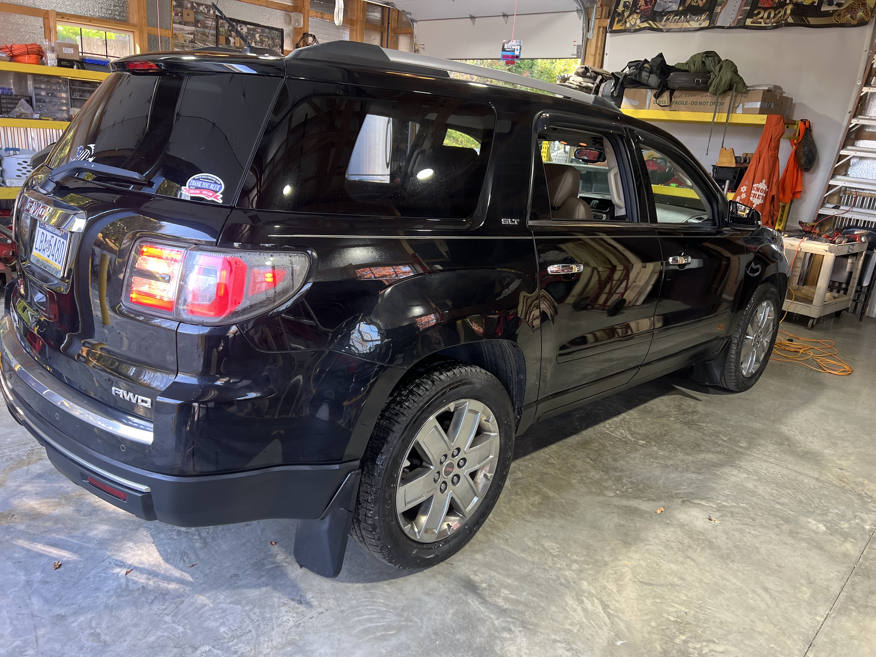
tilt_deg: -18.0
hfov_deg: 67.3
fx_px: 658
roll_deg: -4.0
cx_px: 438
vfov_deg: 53.1
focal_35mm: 26
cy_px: 328
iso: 125
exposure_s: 1/120
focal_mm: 5.7
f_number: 1.5
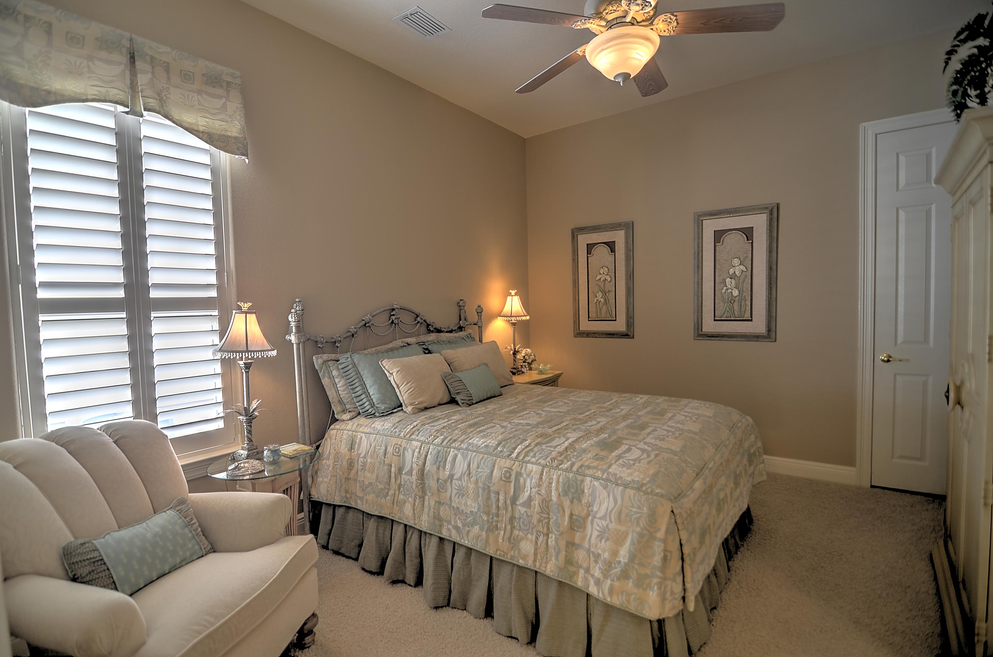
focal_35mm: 16
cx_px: 496
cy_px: 328
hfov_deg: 95.1
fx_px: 454
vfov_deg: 71.8
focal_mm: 11
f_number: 2.8
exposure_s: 1/15
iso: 100
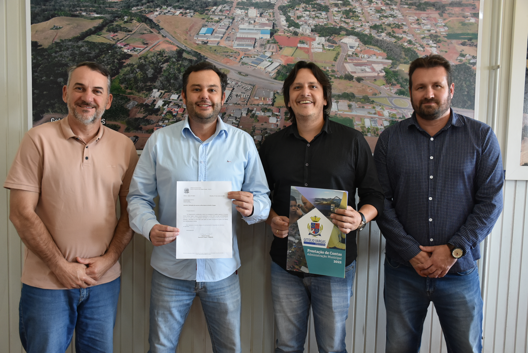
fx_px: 528
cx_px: 264
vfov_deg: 36.9
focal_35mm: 36
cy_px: 176
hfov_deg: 53.1
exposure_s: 1/80
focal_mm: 24
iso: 800
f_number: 4.5
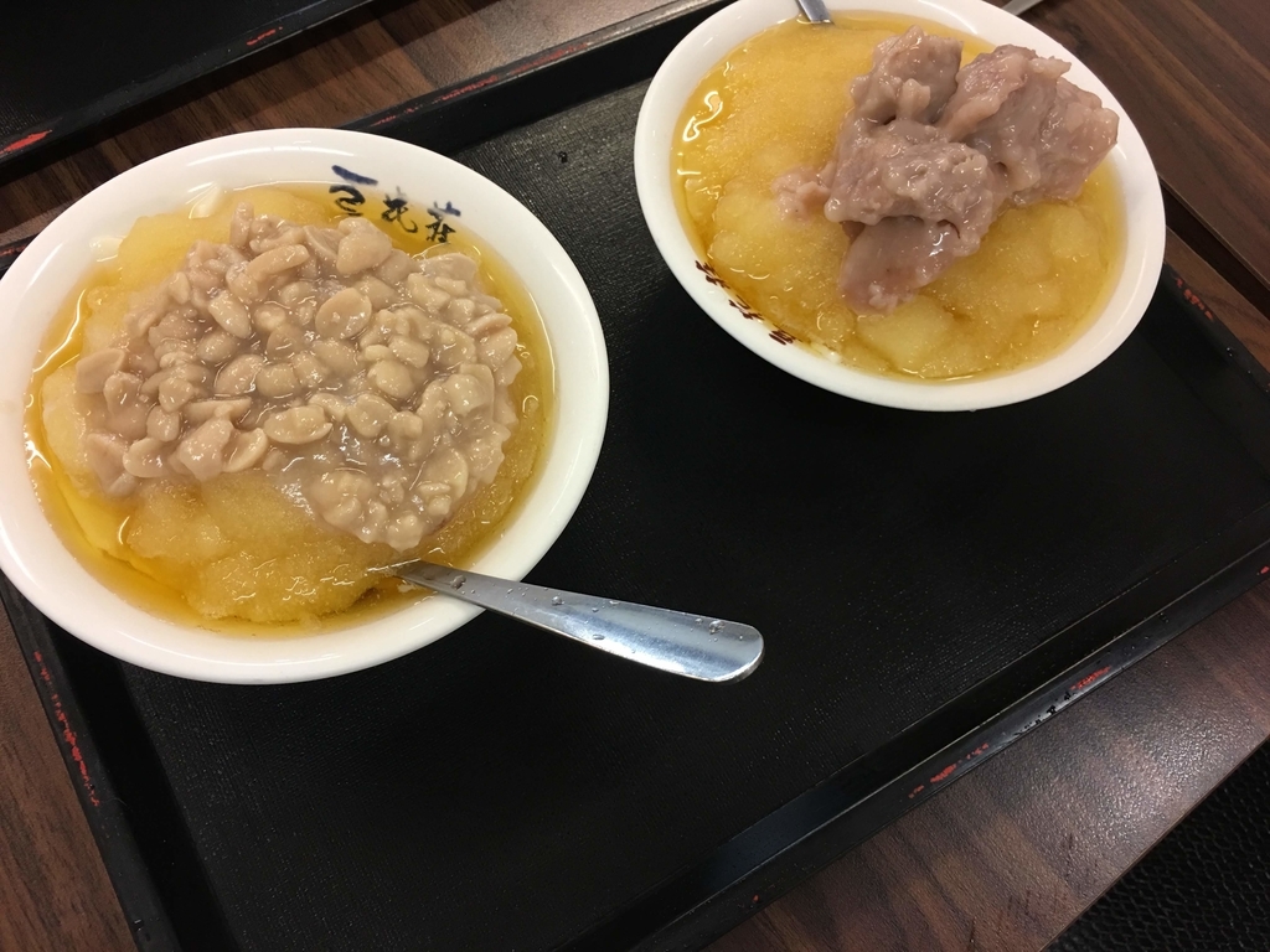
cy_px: 476
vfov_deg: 48.2
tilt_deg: -63.4
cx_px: 635
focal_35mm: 29
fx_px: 1064
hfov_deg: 61.7
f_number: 2.2
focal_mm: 4.15
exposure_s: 1/15
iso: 50
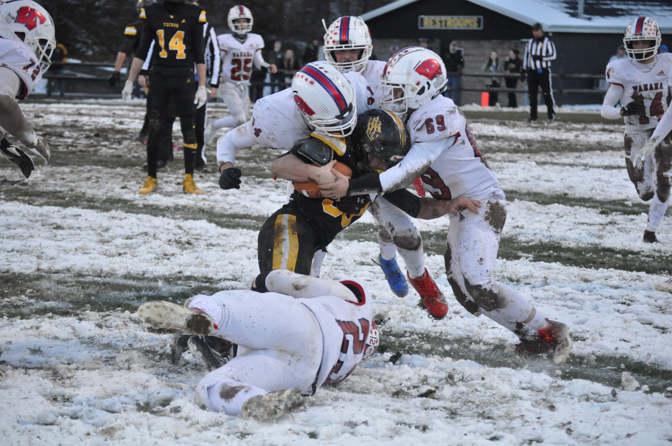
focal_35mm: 112
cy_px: 223
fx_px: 2097
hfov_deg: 18.2
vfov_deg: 12.1
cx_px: 336
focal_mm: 75
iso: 1600
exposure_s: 1/500
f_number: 4.2
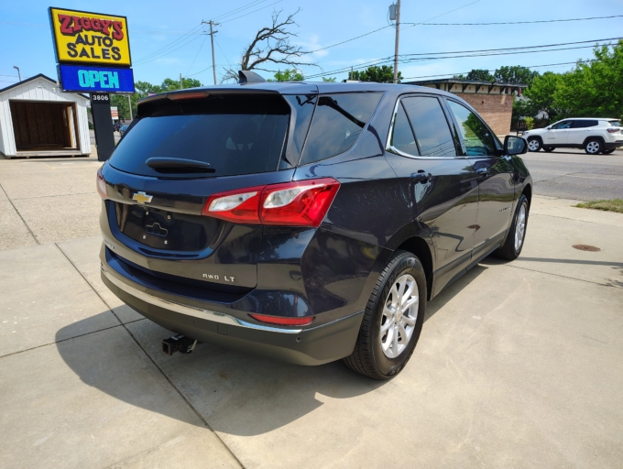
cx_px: 312
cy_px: 234
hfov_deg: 71.5
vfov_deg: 56.9
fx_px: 433
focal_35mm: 24
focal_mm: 5.56
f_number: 1.8
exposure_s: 1/582
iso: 100
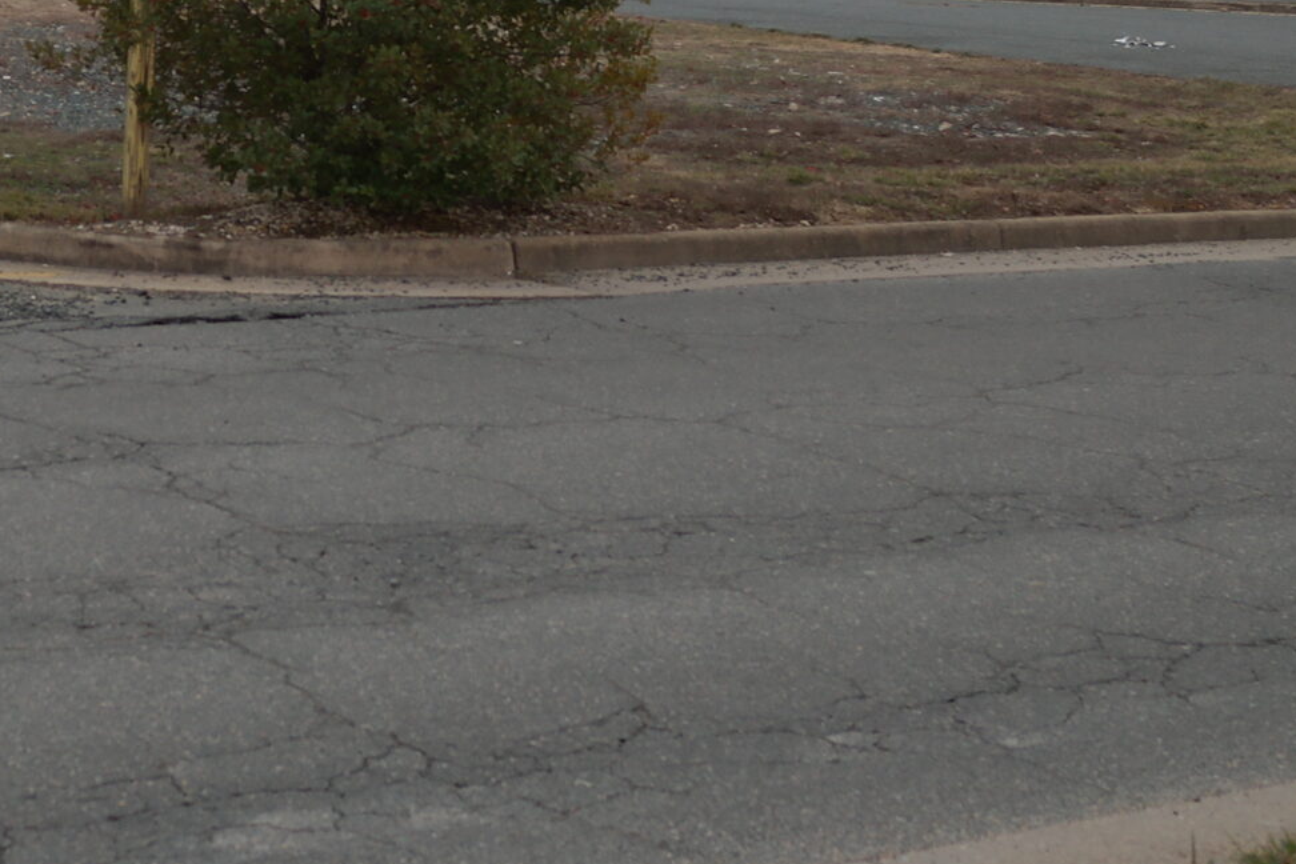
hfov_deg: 25.0
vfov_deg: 17.0
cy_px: 81
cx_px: 160
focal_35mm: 79
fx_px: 2844
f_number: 3.5
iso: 200
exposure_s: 1/60
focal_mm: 20
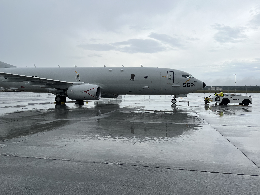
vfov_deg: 53.1
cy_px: 98
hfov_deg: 67.3
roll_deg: +0.1
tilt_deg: -2.0
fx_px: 195
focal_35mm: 26
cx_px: 130
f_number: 1.6
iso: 50
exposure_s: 1/1862
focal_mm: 5.1
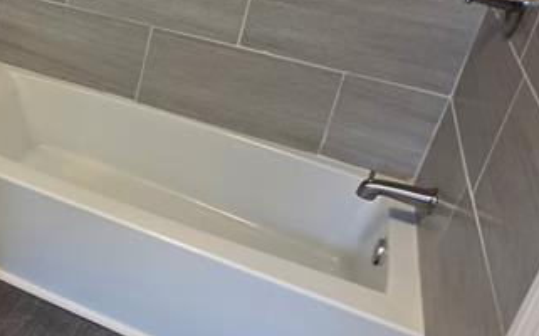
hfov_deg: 37.0
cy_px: 42
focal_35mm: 44
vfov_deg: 28.2
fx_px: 646
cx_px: -72
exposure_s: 1/60
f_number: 1.9
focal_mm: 2.2
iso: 160
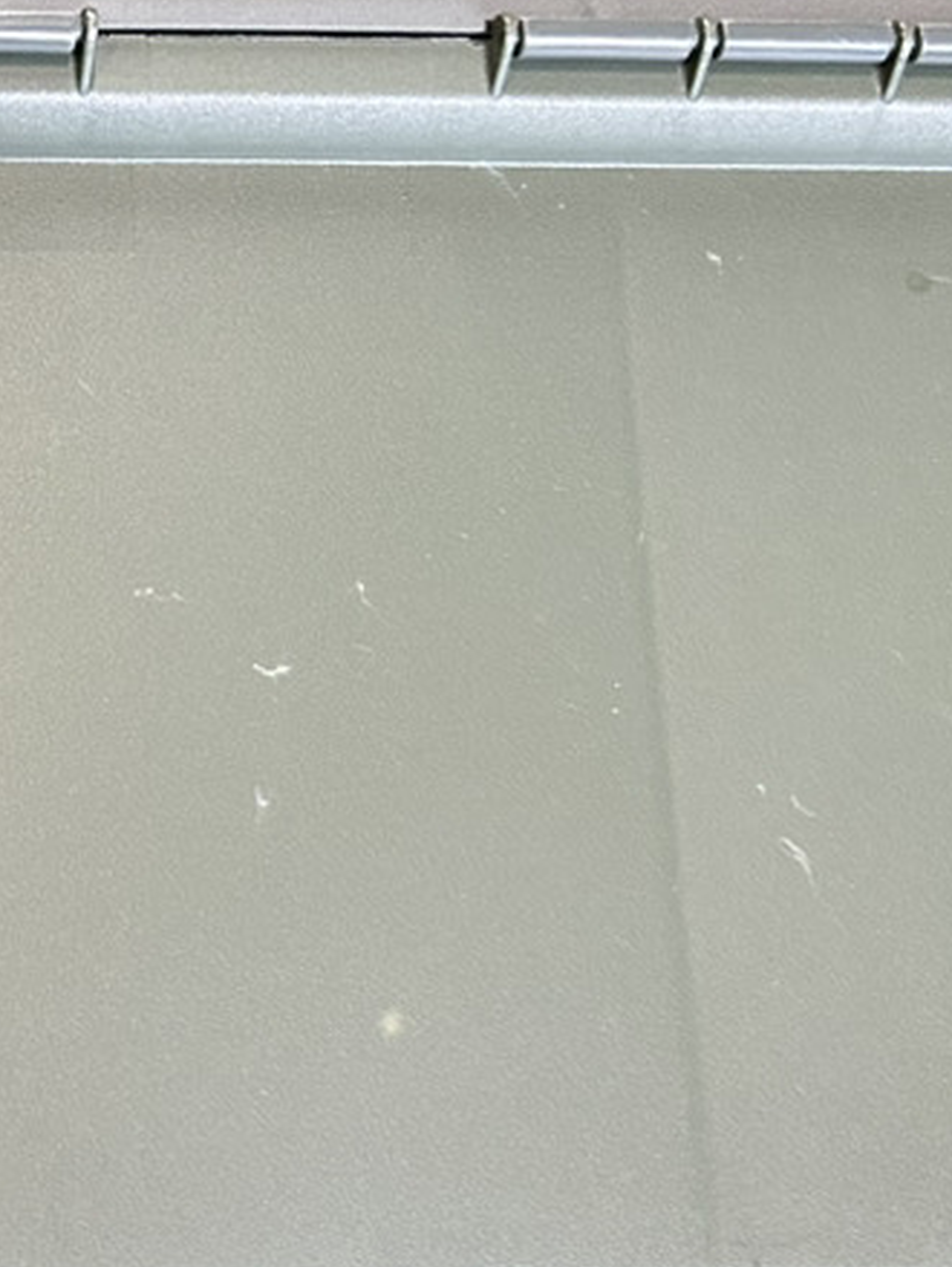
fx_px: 2600
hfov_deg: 19.4
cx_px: -231
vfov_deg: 27.3
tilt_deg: -55.9
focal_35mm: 71
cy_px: 470
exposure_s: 1/60
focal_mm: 5.7
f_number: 1.5
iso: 320
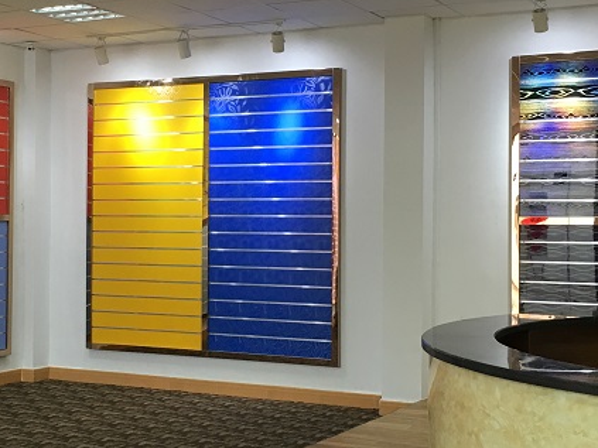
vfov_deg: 22.9
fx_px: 1105
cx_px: 241
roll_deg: -1.0
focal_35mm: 64
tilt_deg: +0.5
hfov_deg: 30.2
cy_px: 199
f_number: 2.2
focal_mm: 4.15
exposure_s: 1/33
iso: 100
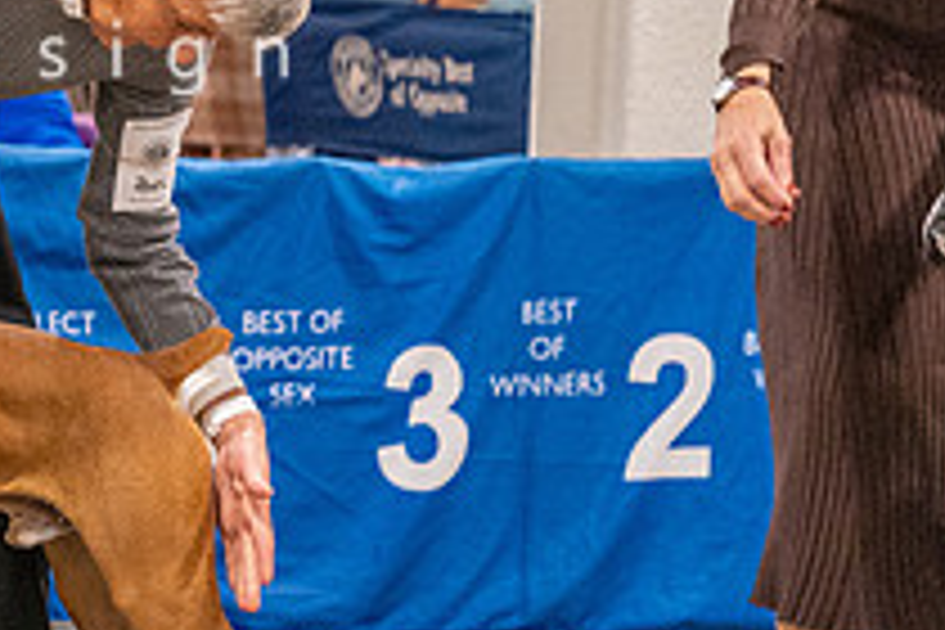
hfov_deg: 3.8
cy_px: 191
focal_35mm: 537
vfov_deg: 2.6
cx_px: -270
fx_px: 14095
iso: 6400
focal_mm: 194
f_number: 3.2
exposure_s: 1/250
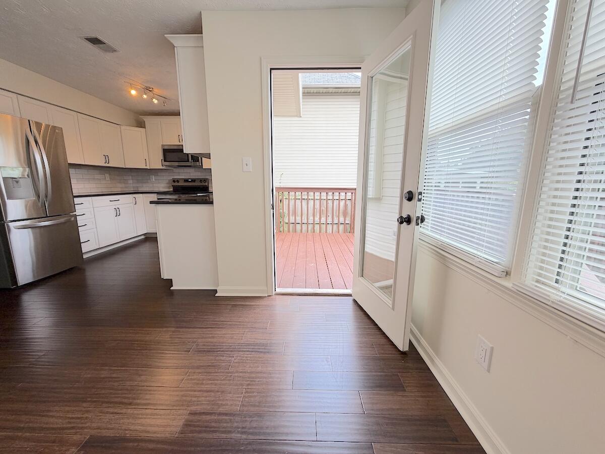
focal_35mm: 14
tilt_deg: -10.7
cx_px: 302
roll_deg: +0.6
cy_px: 227
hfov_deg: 102.1
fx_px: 245
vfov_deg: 85.7
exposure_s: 1/120
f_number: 2.2
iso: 50
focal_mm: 2.22
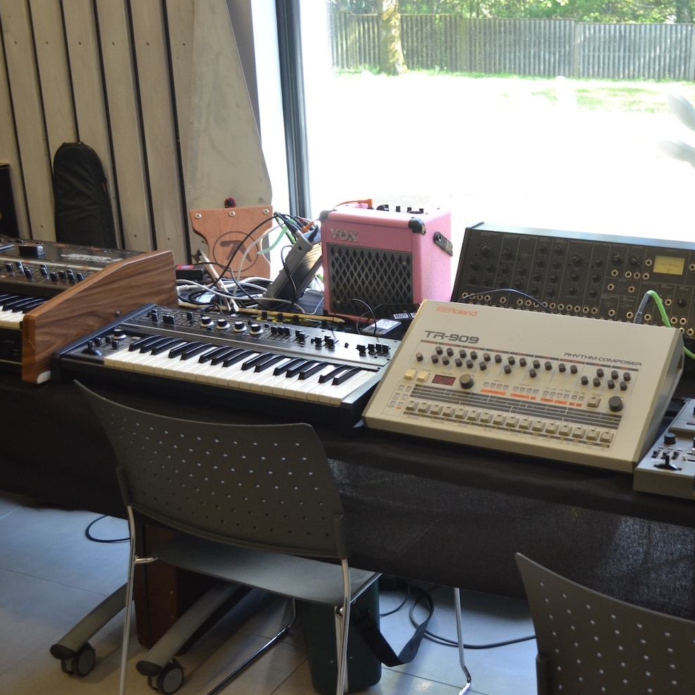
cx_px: 530
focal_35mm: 43
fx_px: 977
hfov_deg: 38.1
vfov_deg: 39.2
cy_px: 343
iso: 400
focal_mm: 22
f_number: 4
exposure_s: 1/60
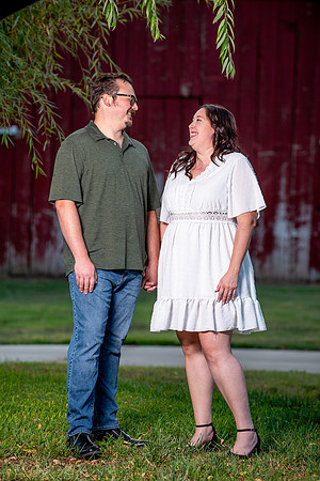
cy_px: 240
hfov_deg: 7.2
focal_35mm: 190
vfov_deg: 10.8
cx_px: 160
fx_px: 2533
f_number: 5
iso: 80
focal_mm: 190
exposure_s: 1/125
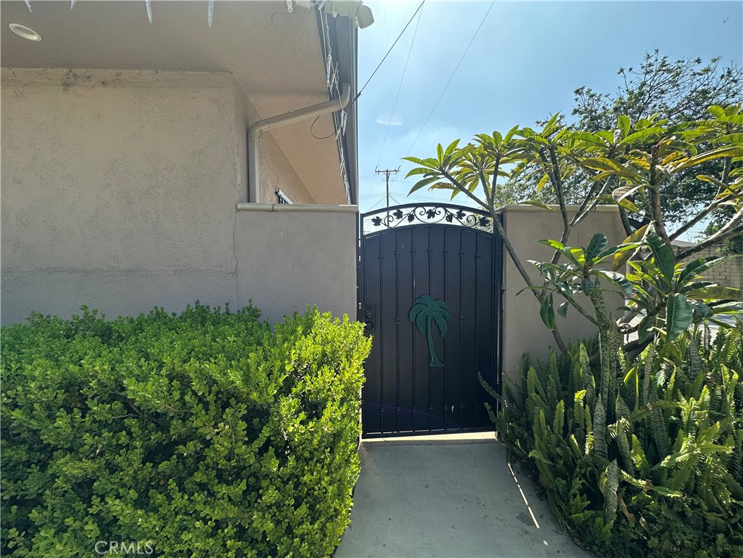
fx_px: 300
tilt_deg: -1.8
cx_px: 372
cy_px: 279
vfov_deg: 85.7
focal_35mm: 14
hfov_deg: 102.1
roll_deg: +0.3
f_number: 2.2
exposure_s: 1/556
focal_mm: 2.22
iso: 40
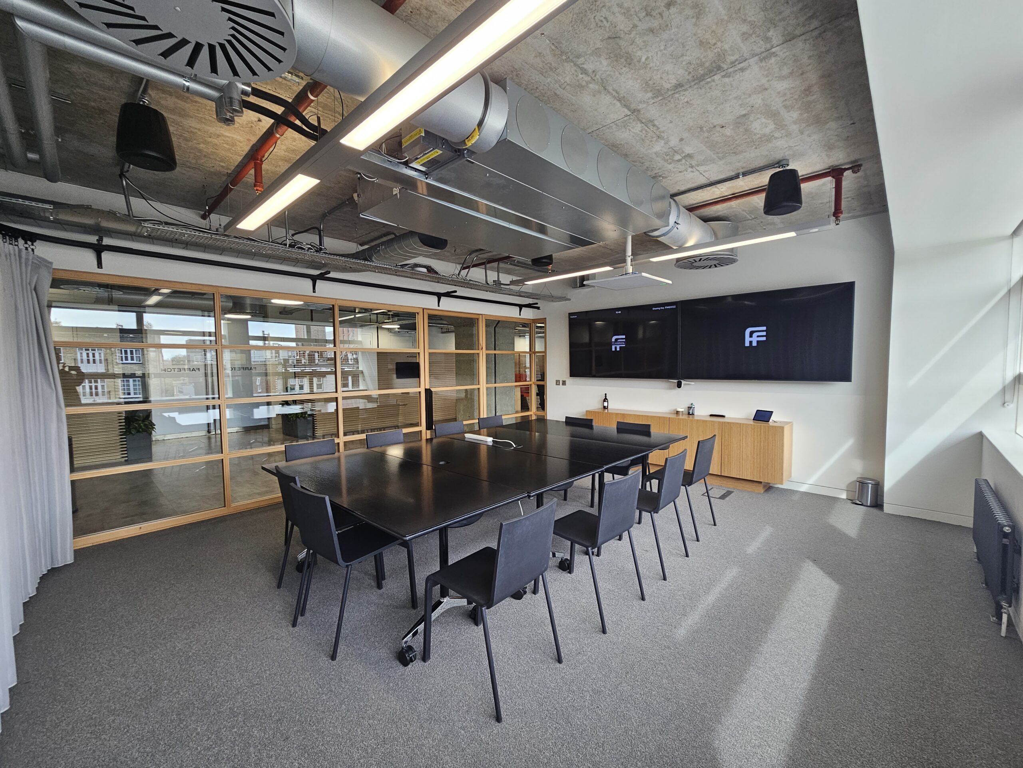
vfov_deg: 89.9
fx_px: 384
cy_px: 384
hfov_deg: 106.2
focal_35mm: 13
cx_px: 512
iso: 64
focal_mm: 2.2
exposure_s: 1/71
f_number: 2.2
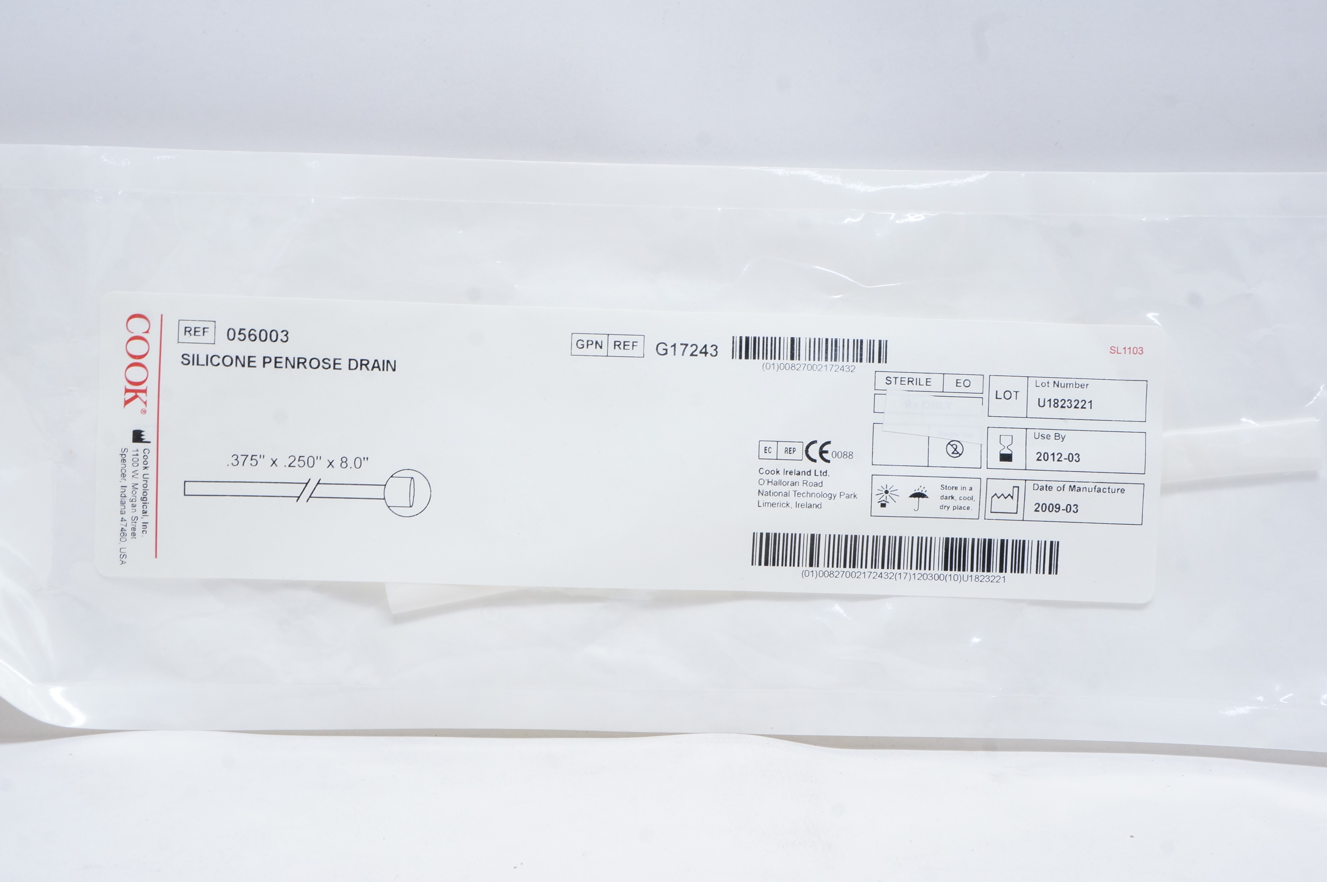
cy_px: 441
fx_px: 1657
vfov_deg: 29.8
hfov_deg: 43.6
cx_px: 664
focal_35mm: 45
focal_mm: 30
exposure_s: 1/10
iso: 800
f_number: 14
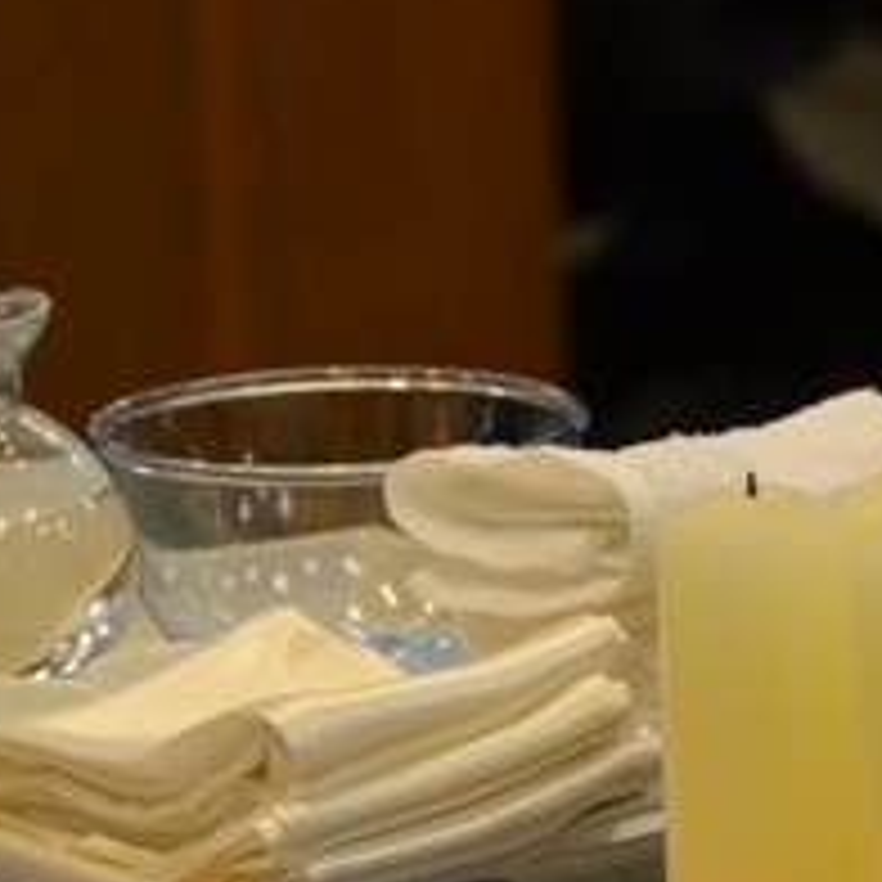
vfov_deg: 4.4
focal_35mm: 395
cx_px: 576
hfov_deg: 4.4
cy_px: 706
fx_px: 11398
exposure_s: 1/30
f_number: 5.3
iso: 800
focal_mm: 95
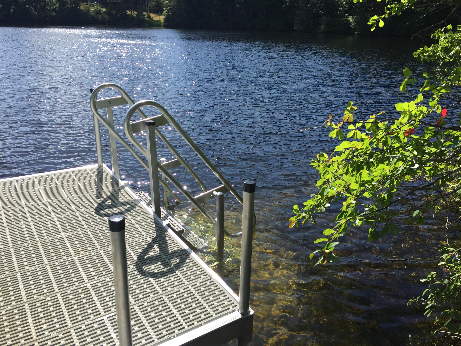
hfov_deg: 61.7
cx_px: 230
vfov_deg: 48.2
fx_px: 386
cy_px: 173
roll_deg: -1.8
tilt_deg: -19.9
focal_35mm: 29
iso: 32
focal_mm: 4.15
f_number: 2.2
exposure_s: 1/1980
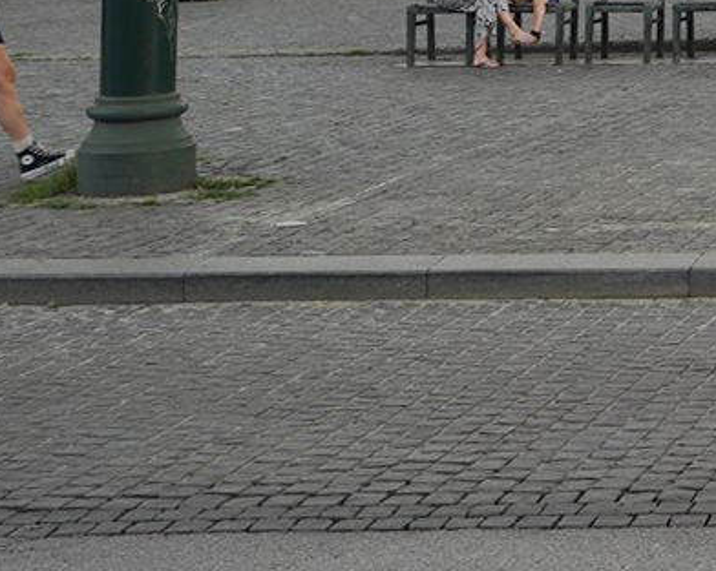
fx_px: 2435
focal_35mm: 115
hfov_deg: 13.9
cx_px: 1467
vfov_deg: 12.6
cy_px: -314
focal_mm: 24
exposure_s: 1/100
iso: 100
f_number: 5
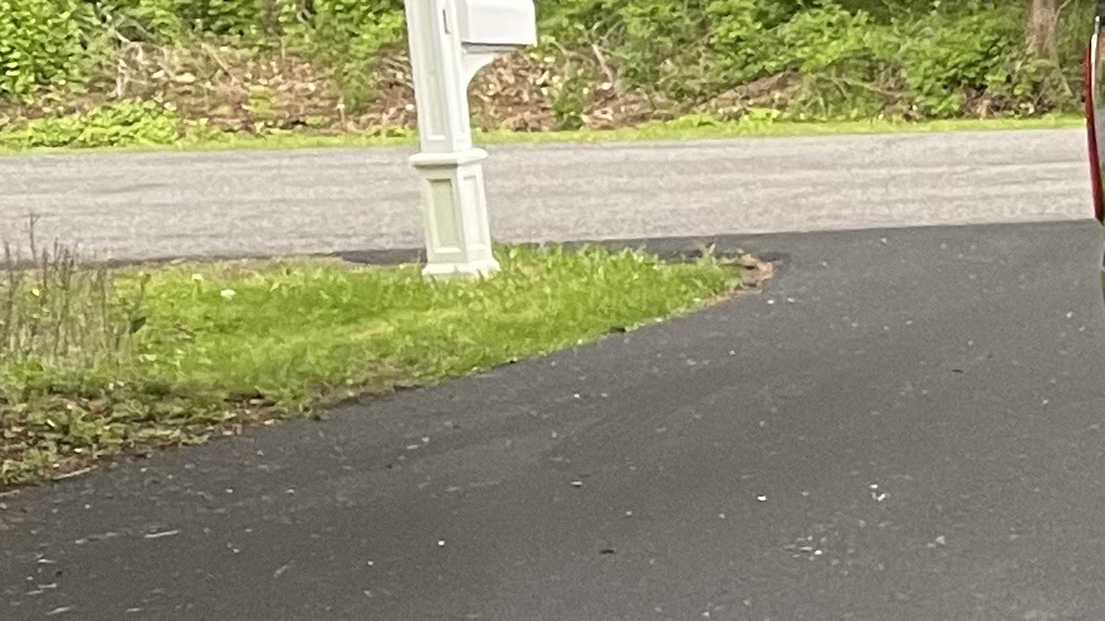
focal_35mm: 130
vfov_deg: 9.3
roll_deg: +5.0
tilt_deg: -6.8
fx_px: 3808
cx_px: 2488
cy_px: 329
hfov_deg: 13.2
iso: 125
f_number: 1.6
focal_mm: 4.2
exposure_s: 1/81
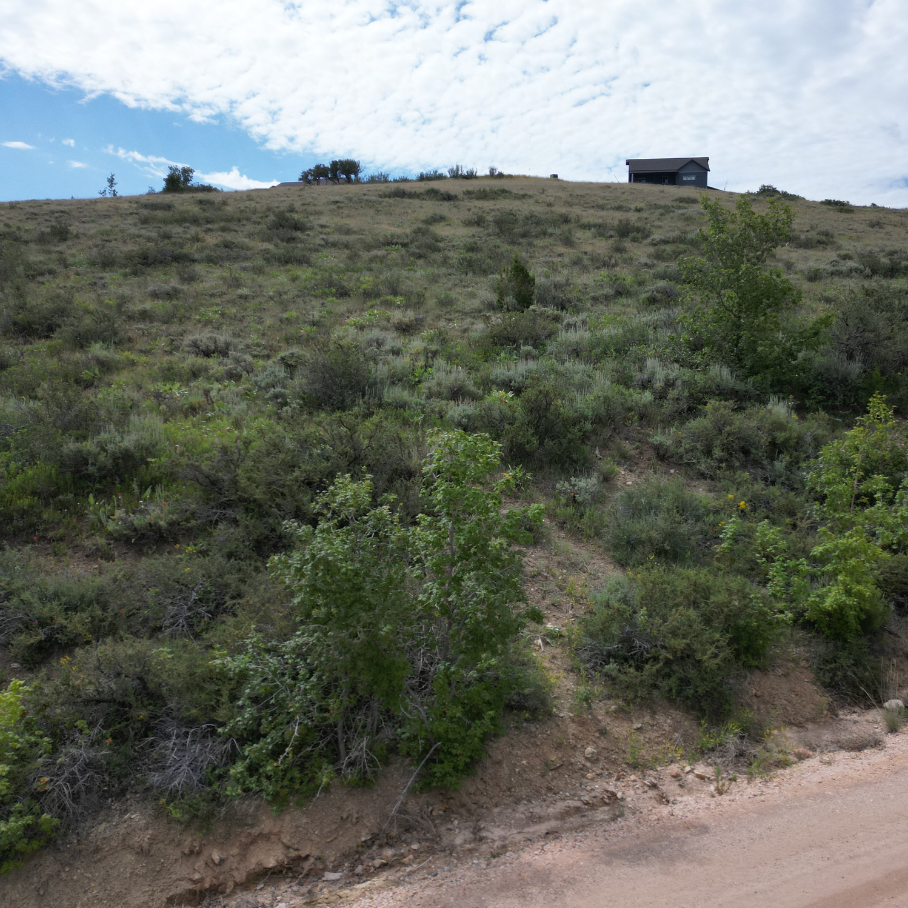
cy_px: 450
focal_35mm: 29
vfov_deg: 55.6
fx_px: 861
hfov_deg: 55.4
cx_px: 519
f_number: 1.7
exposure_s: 1/4000
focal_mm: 6.72
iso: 140
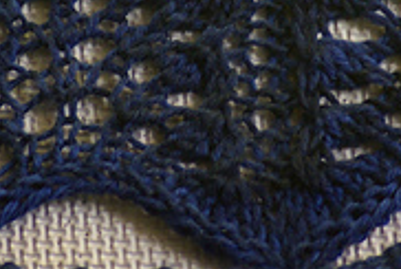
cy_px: -52
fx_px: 6207
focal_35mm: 556
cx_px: 260
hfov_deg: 3.7
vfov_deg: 2.5
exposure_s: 1/20
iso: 400
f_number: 4.5
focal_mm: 135
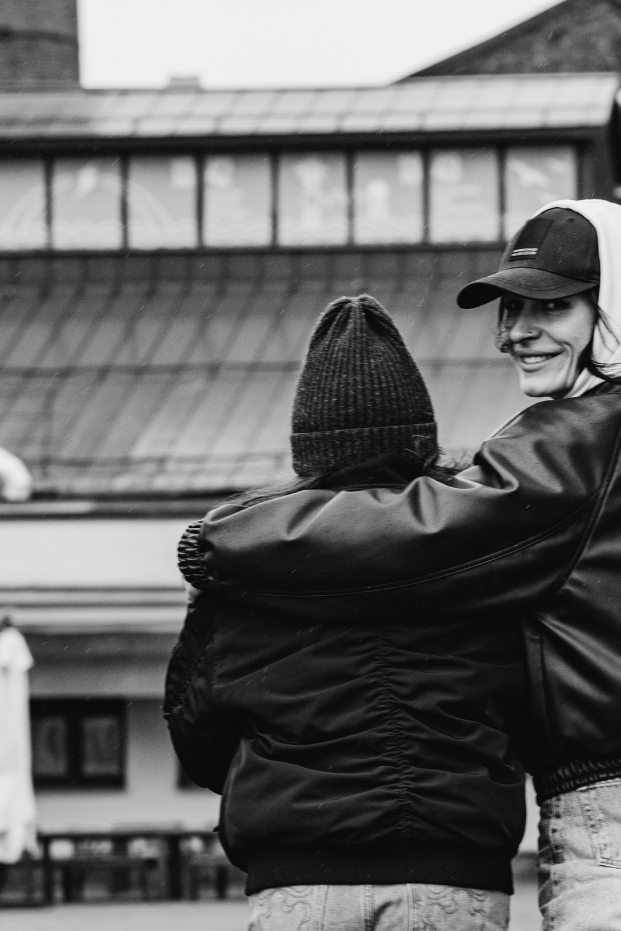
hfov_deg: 6.7
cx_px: 480
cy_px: 860
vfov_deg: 9.9
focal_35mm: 206
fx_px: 5330
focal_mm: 85
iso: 250
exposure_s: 1/500
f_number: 5
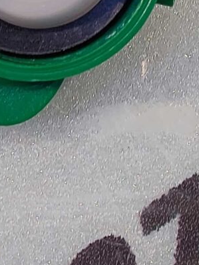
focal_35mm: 109
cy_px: -133
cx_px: 34
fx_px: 836
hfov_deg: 13.5
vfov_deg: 16.4
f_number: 1.79
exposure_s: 1/50
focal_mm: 4.74
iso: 135
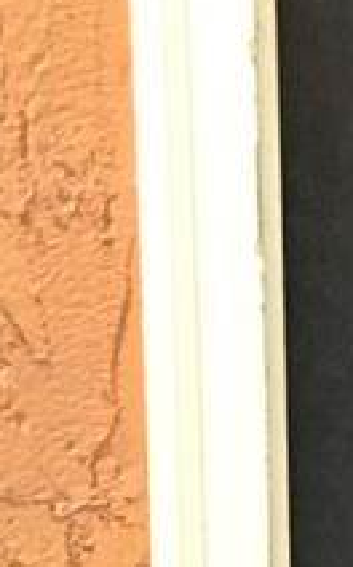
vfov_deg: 11.6
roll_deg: -3.3
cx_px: 1096
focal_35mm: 174
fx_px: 2686
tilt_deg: -9.9
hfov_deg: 6.7
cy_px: 816
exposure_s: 1/20
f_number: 2.2
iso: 200
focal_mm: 4.15
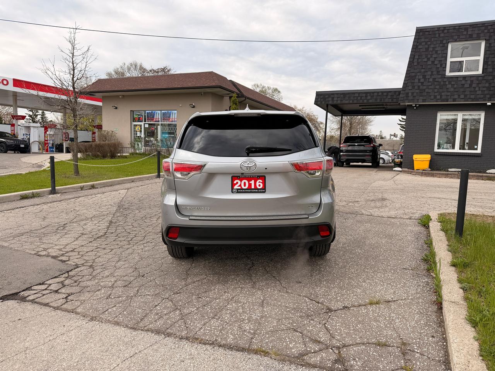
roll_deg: -2.0
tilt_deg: -6.1
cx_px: 248
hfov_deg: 71.6
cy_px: 186
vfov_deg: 56.8
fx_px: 343
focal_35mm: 24
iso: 80
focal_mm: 6.76
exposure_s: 1/3021
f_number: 1.78
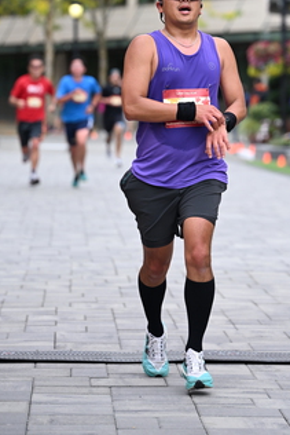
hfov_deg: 7.7
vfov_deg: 11.4
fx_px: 2160
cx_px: 211
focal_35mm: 179
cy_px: 76
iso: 640
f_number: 2.8
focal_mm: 103
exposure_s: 1/2000
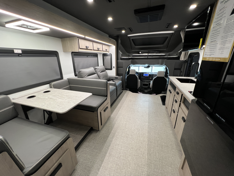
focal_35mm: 13
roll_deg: +2.4
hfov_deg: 106.2
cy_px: 88
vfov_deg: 89.9
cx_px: 117
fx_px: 88
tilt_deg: -19.4
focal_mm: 1.57
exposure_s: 1/60
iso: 200
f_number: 1.8
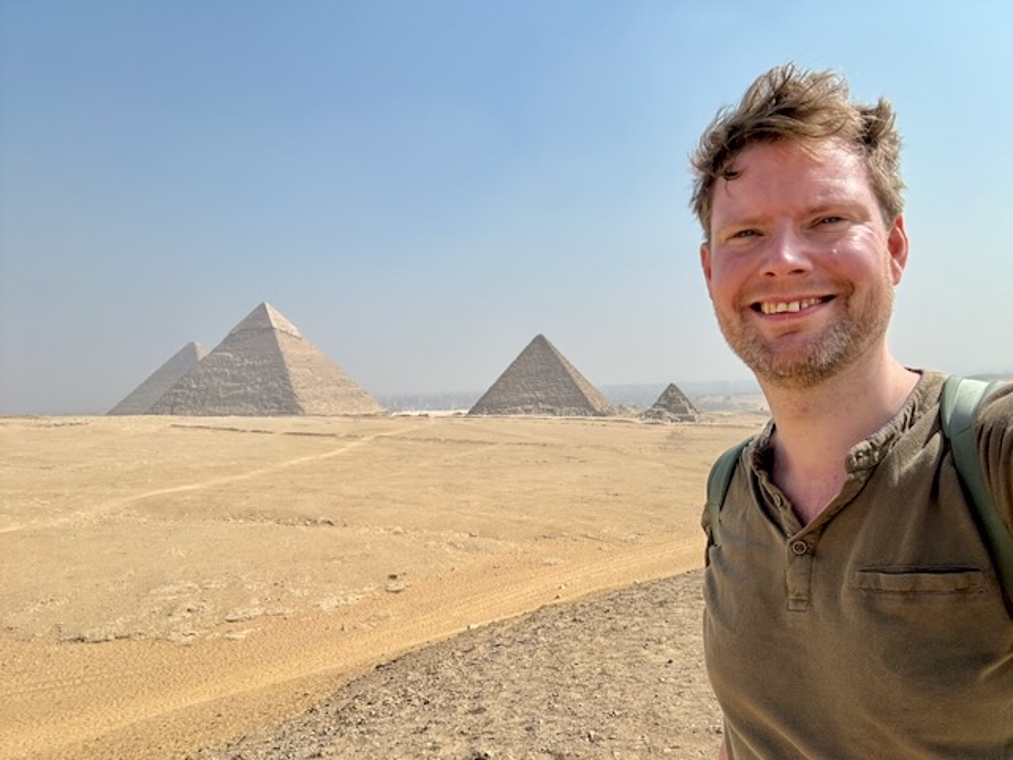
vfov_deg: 58.9
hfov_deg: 73.9
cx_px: 506
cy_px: 380
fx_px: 673
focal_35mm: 23
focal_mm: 2.69
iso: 25
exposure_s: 1/1859
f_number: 1.9
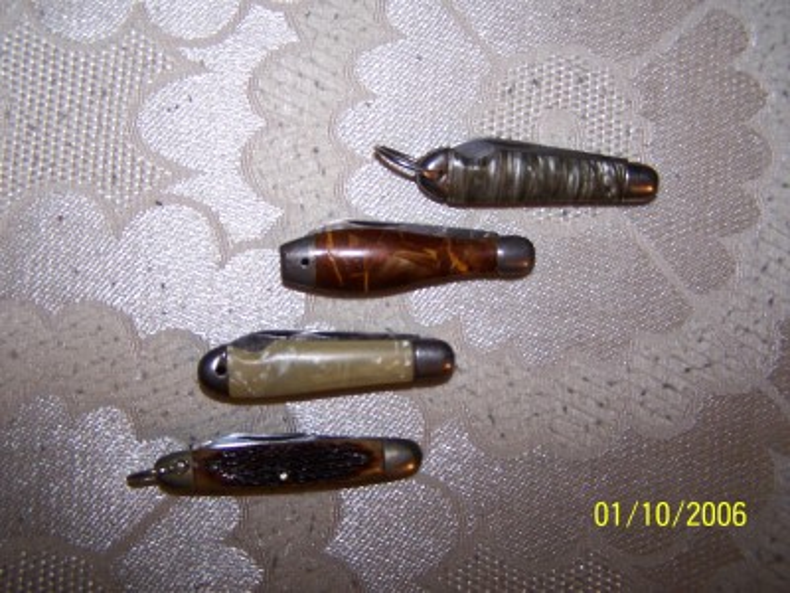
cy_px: 296
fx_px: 867
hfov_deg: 49.0
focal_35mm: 38
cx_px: 395
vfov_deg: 37.7
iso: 140
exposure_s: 1/60
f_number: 2.8
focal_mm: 6.3
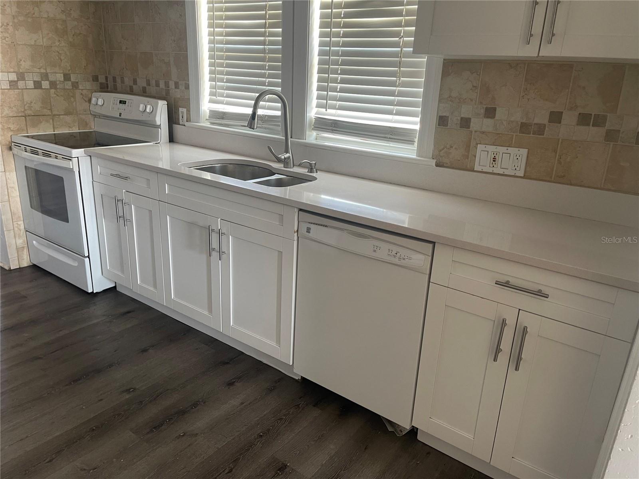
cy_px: 240
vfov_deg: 53.1
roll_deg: -2.6
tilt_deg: -19.0
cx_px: 320
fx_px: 480
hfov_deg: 67.3
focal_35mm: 26
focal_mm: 5.1
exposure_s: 1/60
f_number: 1.6
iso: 200
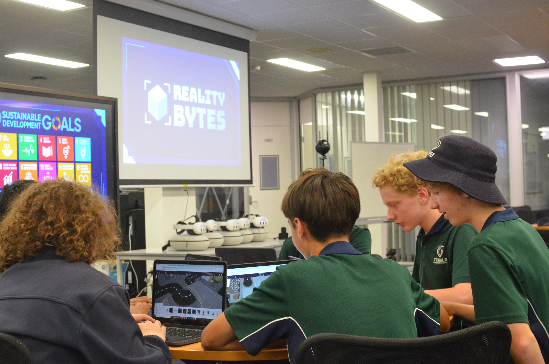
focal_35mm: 51
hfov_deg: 38.9
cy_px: 174
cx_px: 246
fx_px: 776
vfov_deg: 26.4
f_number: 4.5
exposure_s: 1/80
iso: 2000
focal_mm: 30
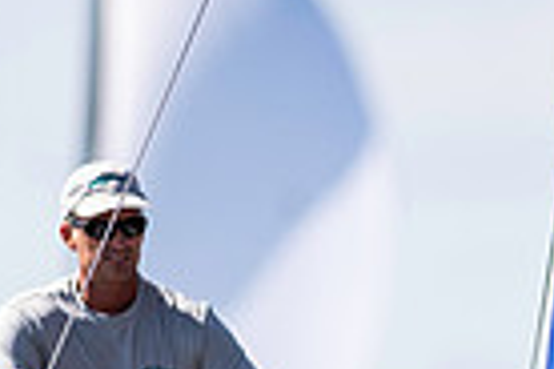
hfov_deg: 1.1
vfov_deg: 0.7
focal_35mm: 1892
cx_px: 490
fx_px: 29114
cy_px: 688
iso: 200
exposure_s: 1/2500
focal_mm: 300
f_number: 5
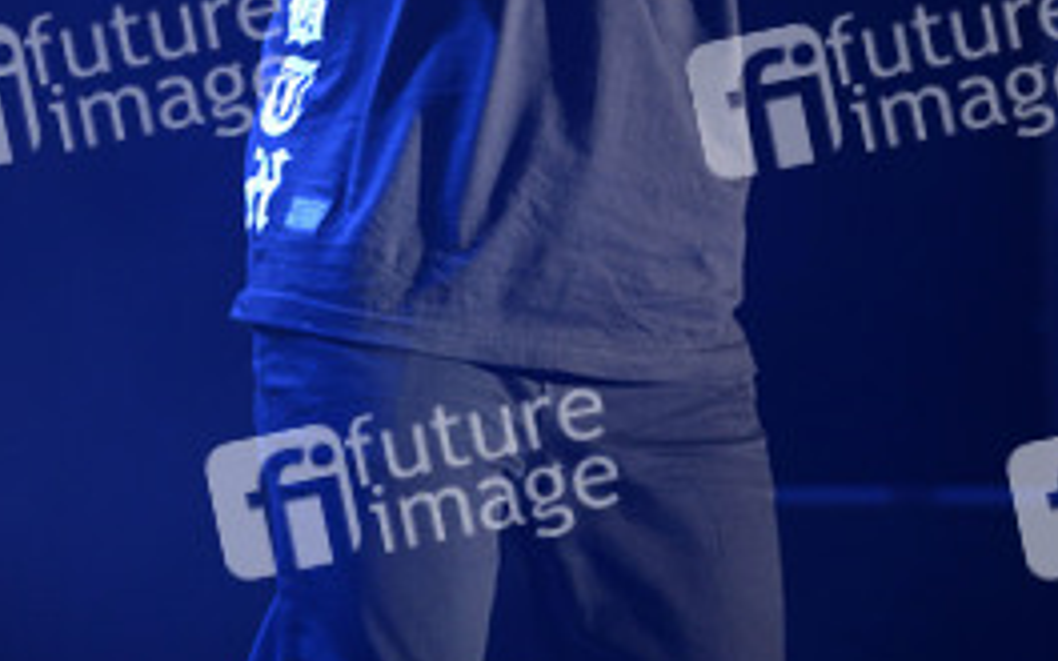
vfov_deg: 4.2
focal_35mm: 309
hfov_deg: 6.8
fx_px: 8910
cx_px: 529
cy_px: -116
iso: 3200
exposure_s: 1/400
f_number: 3.5
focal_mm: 200
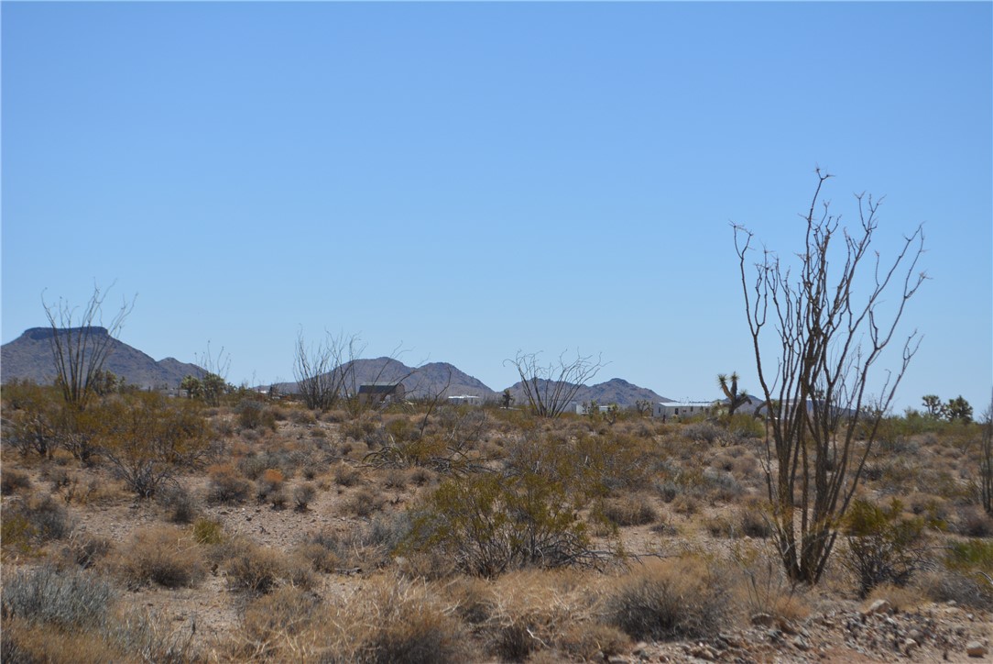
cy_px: 332
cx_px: 496
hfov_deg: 24.6
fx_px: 2277
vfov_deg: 16.6
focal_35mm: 82
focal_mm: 55
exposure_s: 1/2000
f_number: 8
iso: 400
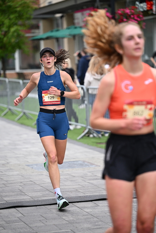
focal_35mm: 140
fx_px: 909
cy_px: 116
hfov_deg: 9.8
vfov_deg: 14.6
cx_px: 78
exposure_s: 1/1600
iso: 1250
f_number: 2.8
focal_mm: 140
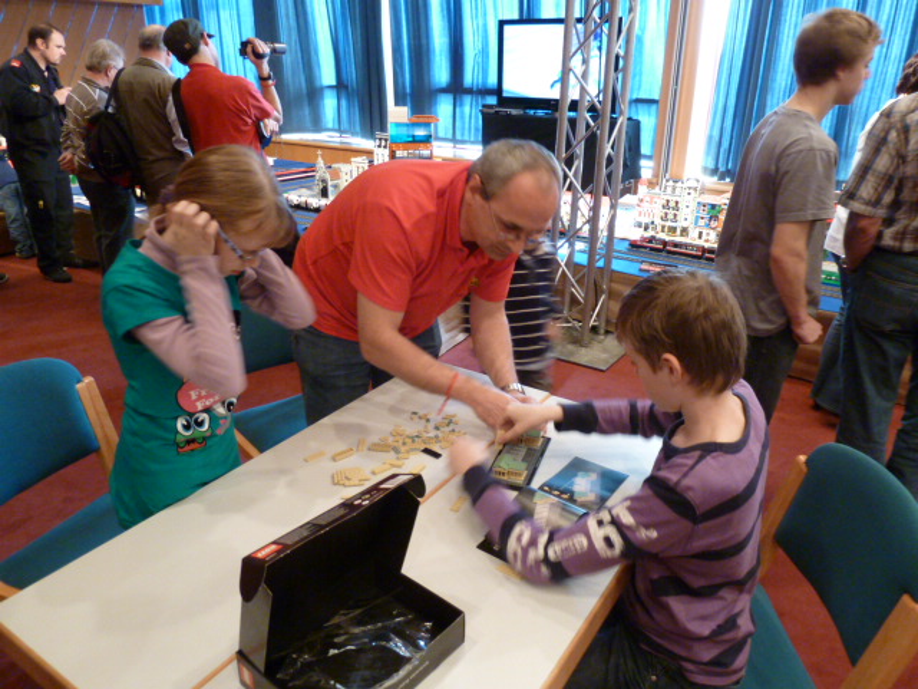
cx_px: 459
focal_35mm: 25
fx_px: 663
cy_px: 344
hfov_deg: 69.4
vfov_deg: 54.9
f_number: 3.3
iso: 400
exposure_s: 1/10
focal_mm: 4.1
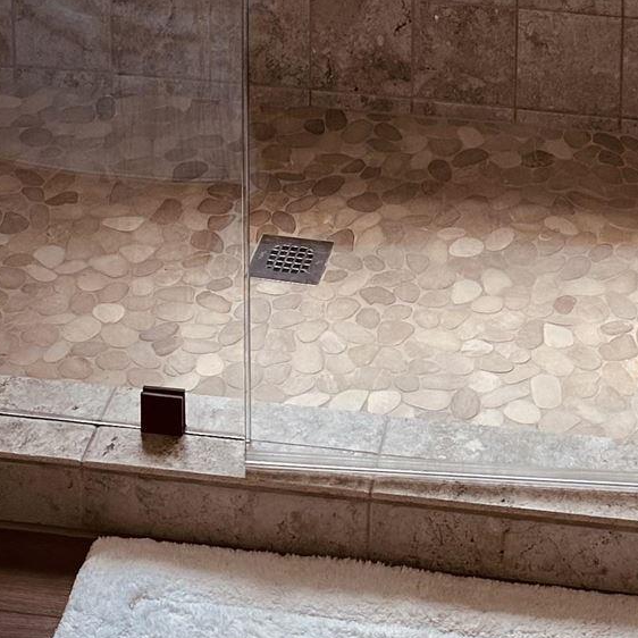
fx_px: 1814
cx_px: 410
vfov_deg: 16.2
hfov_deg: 19.9
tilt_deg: -10.2
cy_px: -566
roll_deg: -0.9
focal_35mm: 87
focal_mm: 6.86
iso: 80
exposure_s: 1/1009
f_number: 1.78
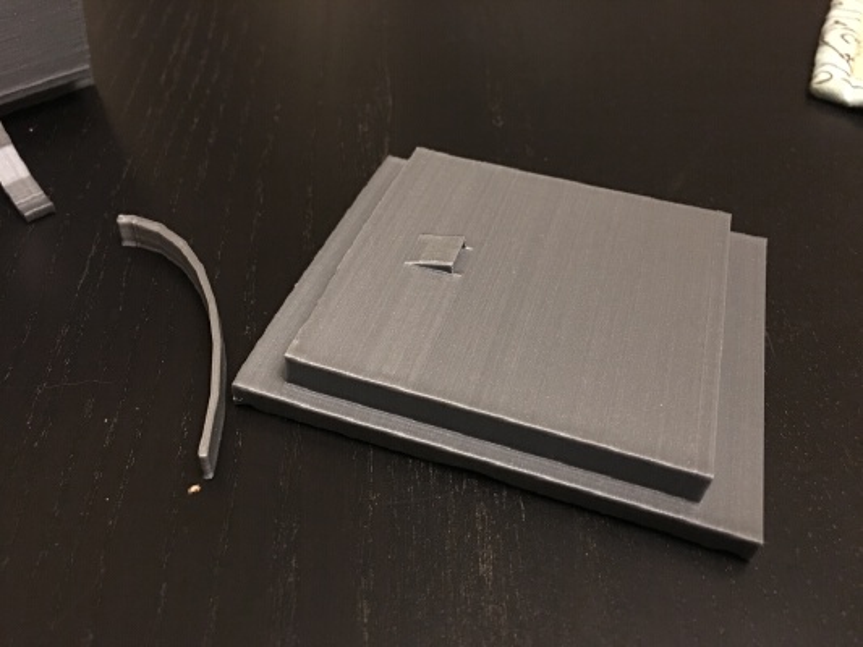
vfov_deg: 48.2
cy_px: 324
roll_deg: -3.3
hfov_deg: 61.6
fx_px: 723
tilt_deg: -43.2
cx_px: 432
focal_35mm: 29
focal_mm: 4.15
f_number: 2.2
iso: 100
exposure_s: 1/4
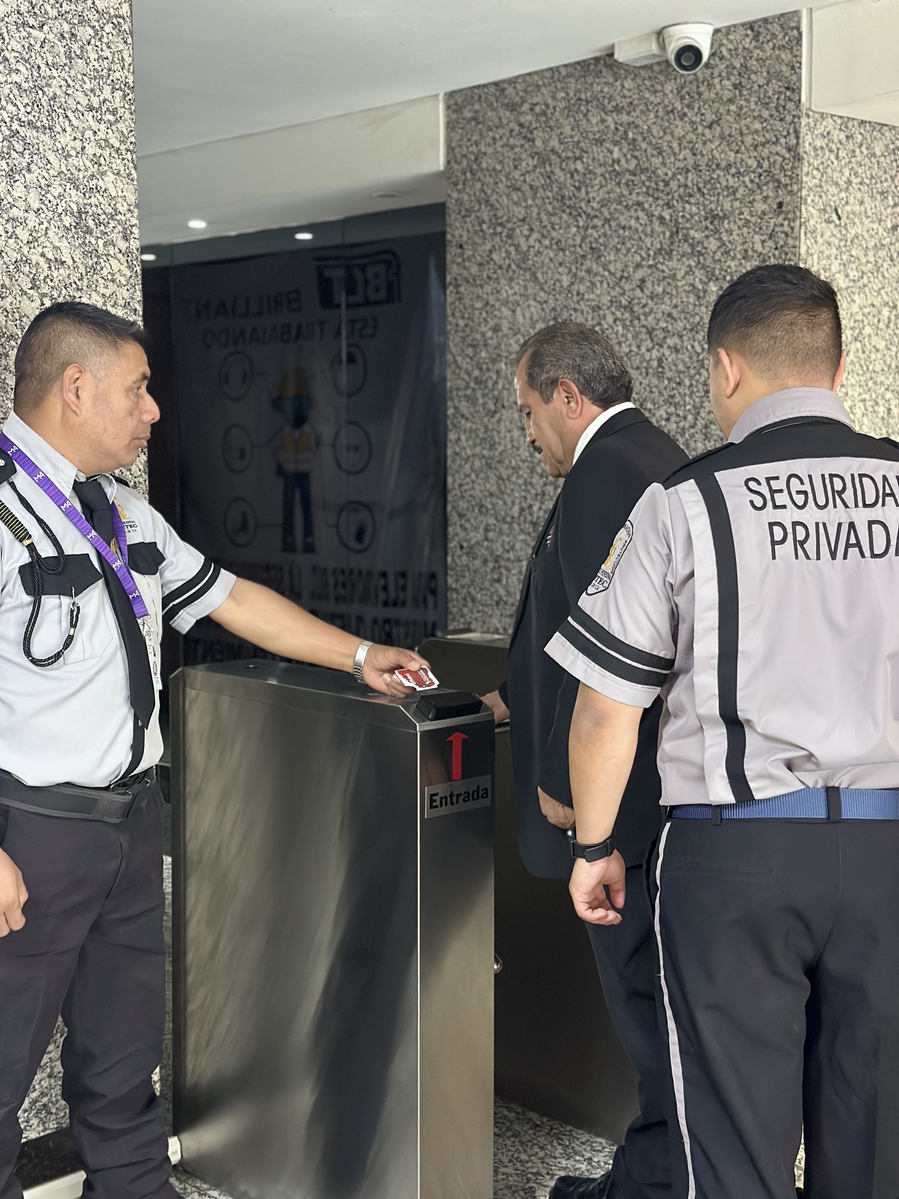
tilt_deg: -4.8
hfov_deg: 30.3
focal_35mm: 48
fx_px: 1662
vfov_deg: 39.7
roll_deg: +0.1
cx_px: 450
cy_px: 600
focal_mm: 6.86
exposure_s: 1/40
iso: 640
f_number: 1.78
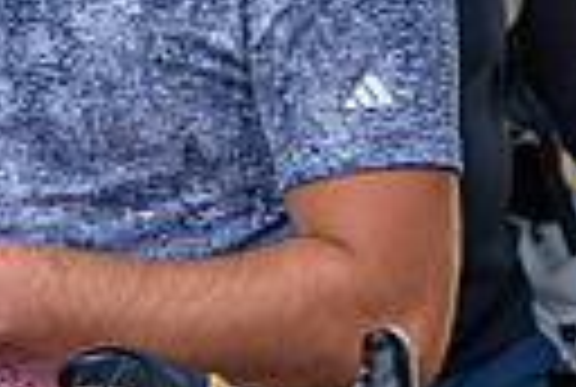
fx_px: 4057
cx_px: -716
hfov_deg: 7.7
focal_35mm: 253
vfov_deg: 5.5
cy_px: 126
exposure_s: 1/60
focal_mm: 56
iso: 100
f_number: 6.3
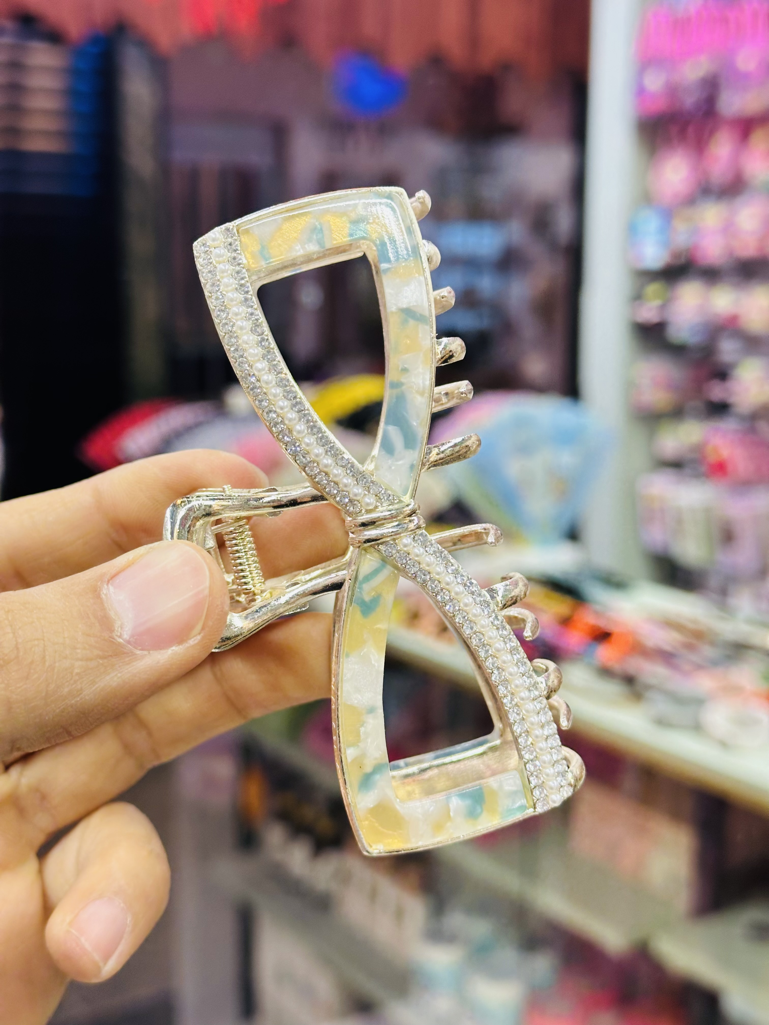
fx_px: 1422
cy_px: 512
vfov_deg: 39.7
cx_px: 384
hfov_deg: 30.3
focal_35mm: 48
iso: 125
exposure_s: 1/100
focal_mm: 6.86
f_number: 1.78
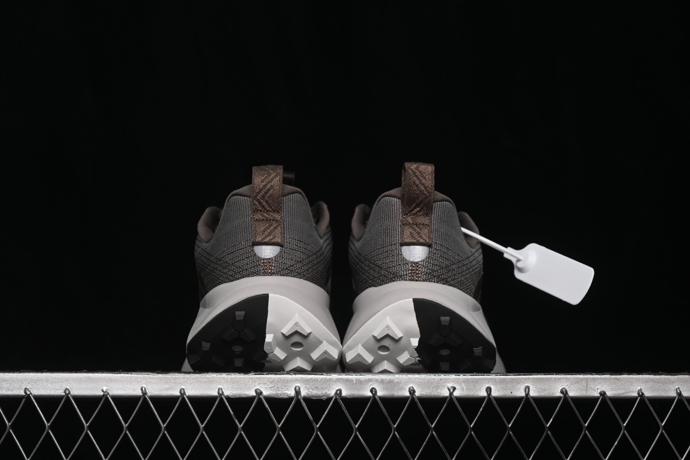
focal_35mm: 75
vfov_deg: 18.2
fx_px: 1437
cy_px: 230
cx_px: 345
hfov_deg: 27.0
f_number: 6.3
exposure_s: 1/50
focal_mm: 50
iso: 160
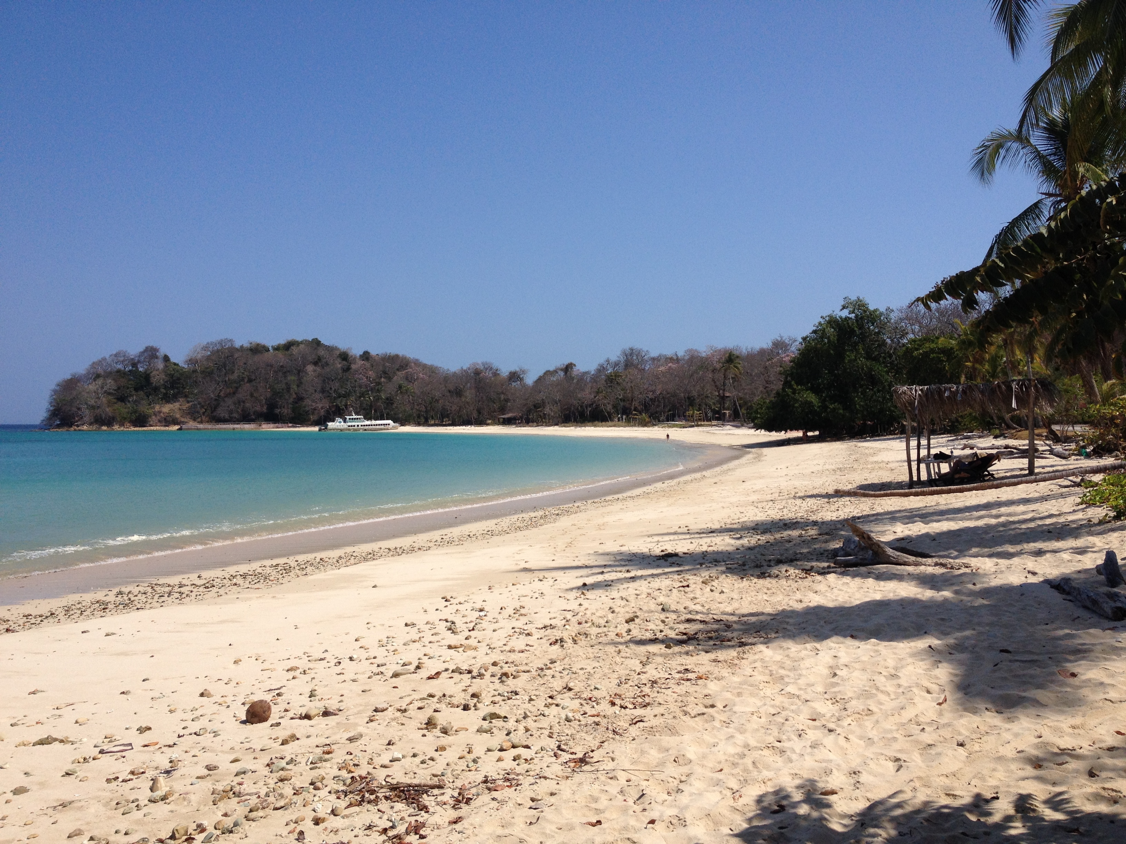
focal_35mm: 35
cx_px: 563
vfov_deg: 40.7
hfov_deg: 52.6
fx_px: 1138
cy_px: 422
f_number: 2.4
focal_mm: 4.28
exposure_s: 1/3460
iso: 50
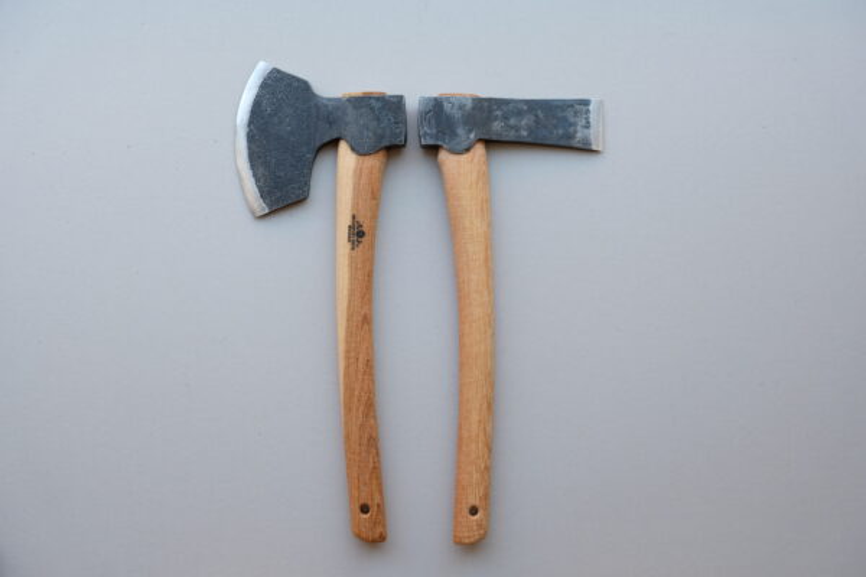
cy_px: 288
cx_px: 433
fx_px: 1010
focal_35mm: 42
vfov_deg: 31.9
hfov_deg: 46.4
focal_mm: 27.7
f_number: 3.2
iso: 200
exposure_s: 1/105
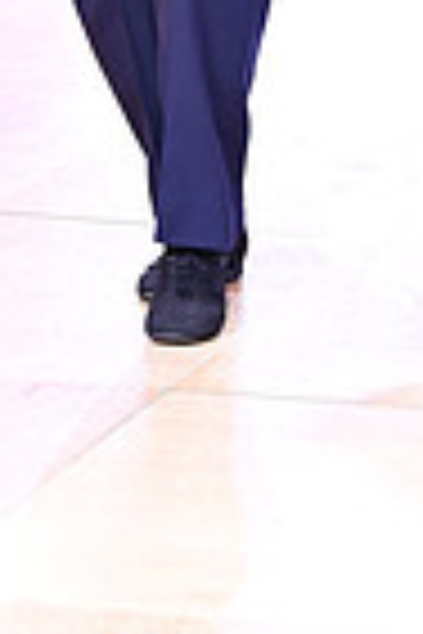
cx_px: 396
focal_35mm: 328
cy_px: -256
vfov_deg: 6.2
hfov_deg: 4.2
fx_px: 5781
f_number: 2.8
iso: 1600
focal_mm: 80
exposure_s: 1/250
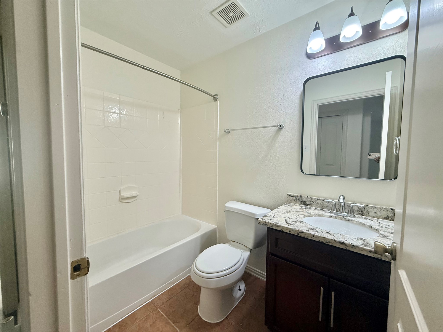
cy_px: 166
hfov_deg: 102.1
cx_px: 222
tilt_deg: -3.7
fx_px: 179
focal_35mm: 14
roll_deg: -0.4
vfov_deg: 85.7
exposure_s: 1/120
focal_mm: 2.22
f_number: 2.2
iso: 200
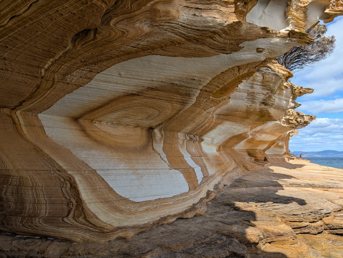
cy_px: 129
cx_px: 172
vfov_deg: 56.9
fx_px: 238
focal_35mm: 24
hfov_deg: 71.5
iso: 21
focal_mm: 6.9
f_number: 1.68
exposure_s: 1/992
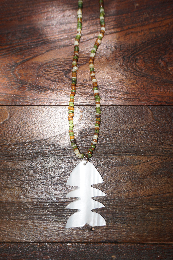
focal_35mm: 30
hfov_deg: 43.6
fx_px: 216
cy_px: 130
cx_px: 86
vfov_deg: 61.9
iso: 100
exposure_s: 1/60
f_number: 4
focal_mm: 20
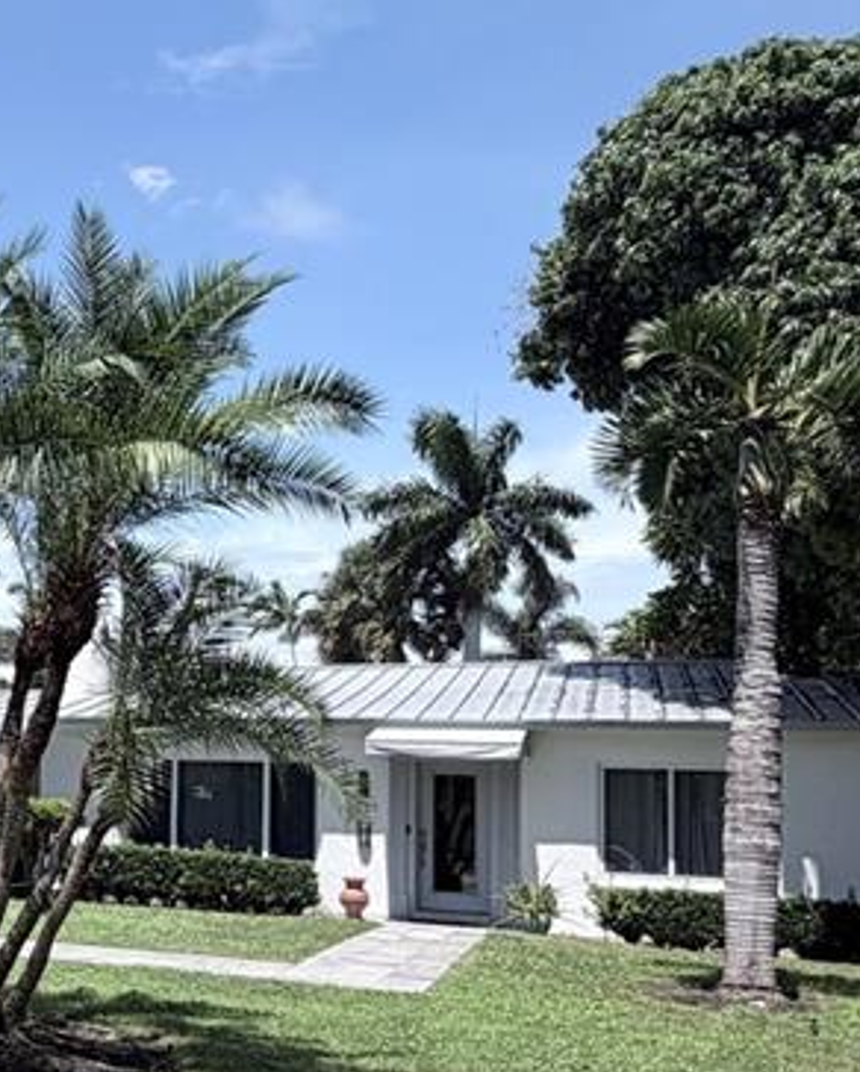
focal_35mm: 45
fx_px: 1429
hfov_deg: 29.6
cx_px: -124
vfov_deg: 40.6
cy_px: 707
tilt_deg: +2.5
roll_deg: -1.6
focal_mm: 2.22
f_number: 2.2
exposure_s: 1/942
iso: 25
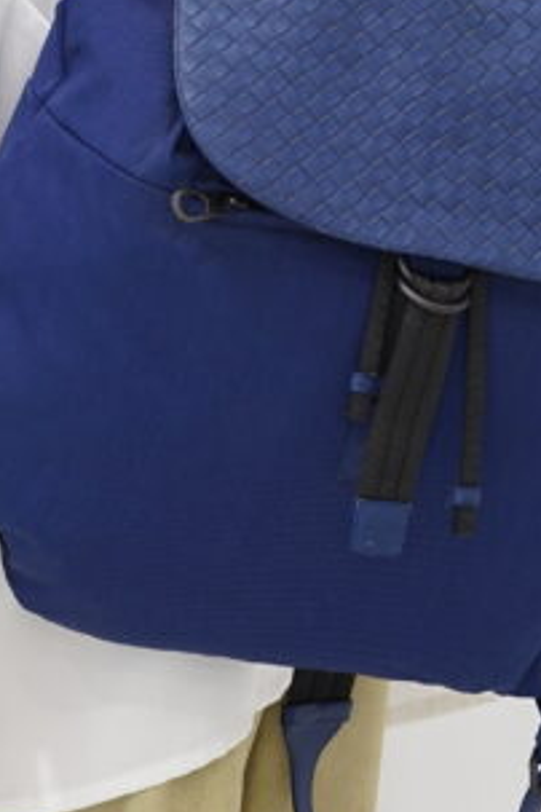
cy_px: 265
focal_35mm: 169
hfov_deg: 8.1
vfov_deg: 12.1
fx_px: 3809
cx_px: 224
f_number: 6.3
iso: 640
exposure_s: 1/8
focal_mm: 50
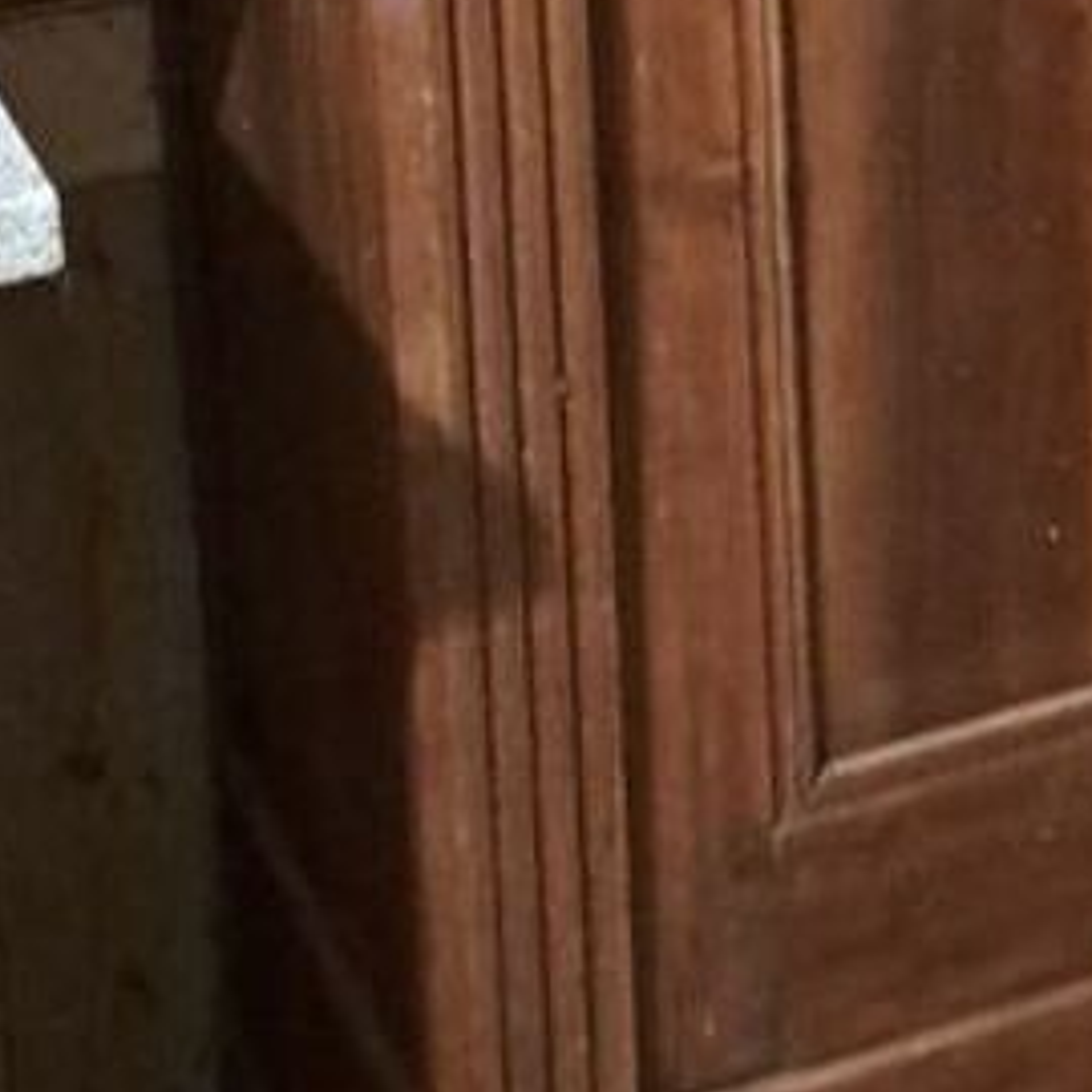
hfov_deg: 15.3
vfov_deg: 14.9
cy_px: -540
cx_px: 1359
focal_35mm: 109
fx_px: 3890
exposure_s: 1/20
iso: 1000
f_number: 1.8
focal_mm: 4.65
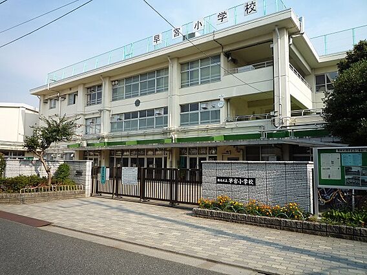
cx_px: 184
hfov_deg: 69.4
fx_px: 265
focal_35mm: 25
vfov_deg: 54.8
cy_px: 138
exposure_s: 1/640
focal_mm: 4.4
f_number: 4
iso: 100
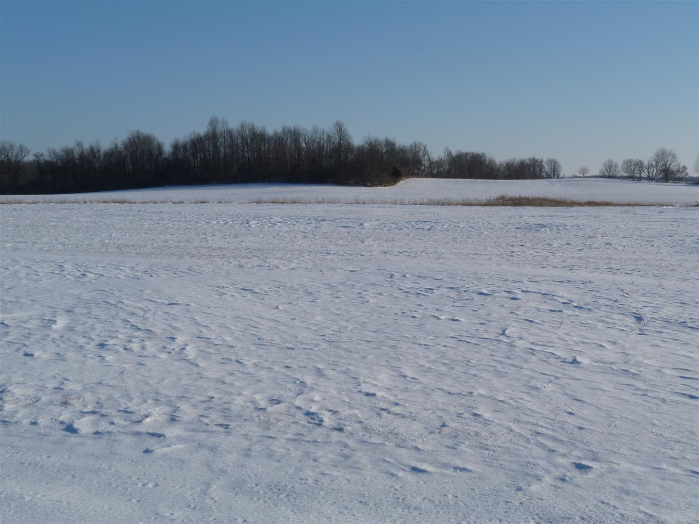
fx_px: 1090
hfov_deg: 35.5
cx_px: 350
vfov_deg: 27.0
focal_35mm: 54
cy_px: 262
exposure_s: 1/640
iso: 80
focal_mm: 9.7
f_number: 5.6
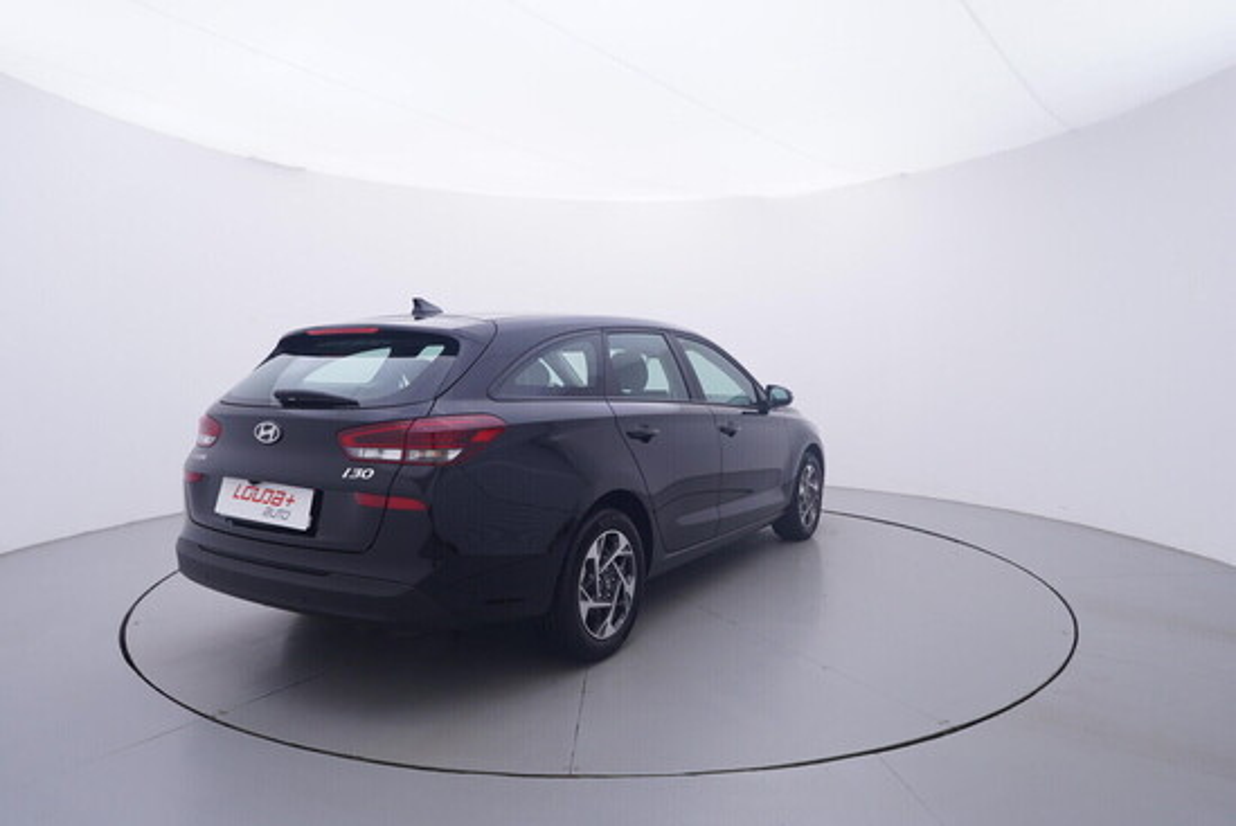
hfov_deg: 77.3
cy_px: 413
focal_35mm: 22
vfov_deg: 56.2
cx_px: 618
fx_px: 773
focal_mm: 15
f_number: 5
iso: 200
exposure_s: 1/80
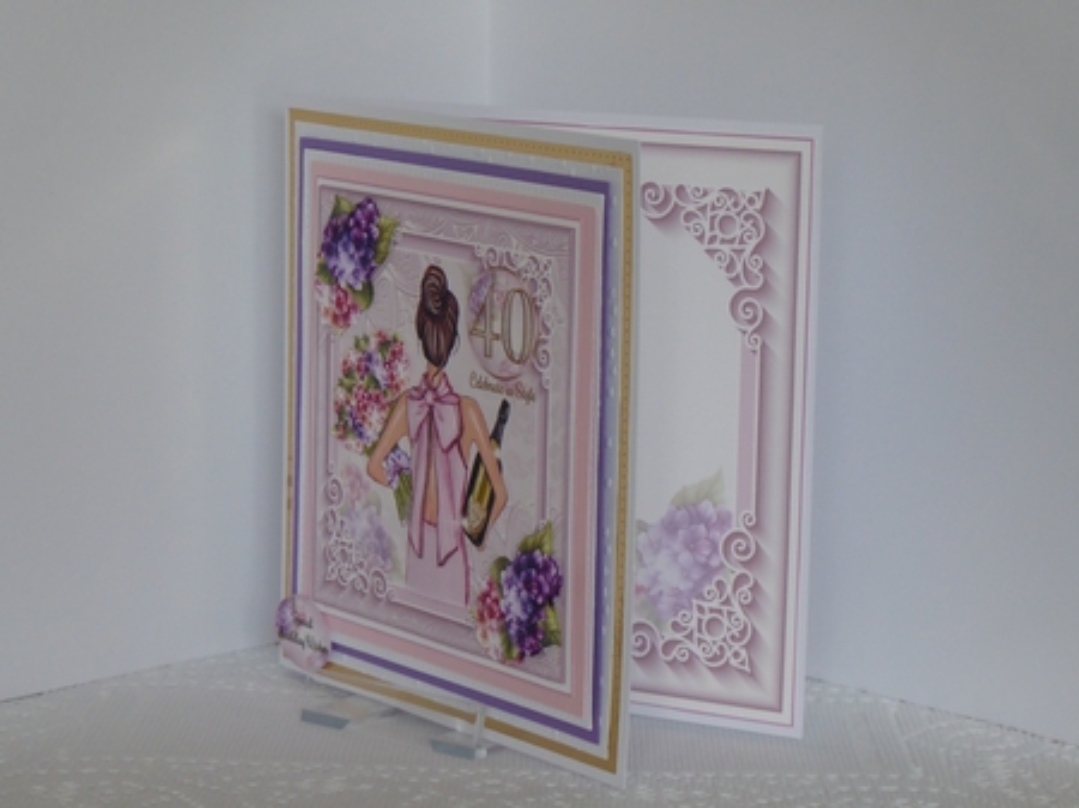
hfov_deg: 15.5
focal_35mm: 127
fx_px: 3957
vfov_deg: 11.7
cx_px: 540
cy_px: 404
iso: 320
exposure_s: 1/60
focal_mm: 20.6
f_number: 5.1
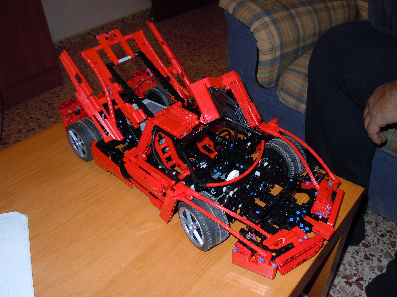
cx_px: 198
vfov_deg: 46.8
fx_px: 344
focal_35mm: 30
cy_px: 148
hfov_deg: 60.0
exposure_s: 1/30
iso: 200
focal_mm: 5.4
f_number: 3.5
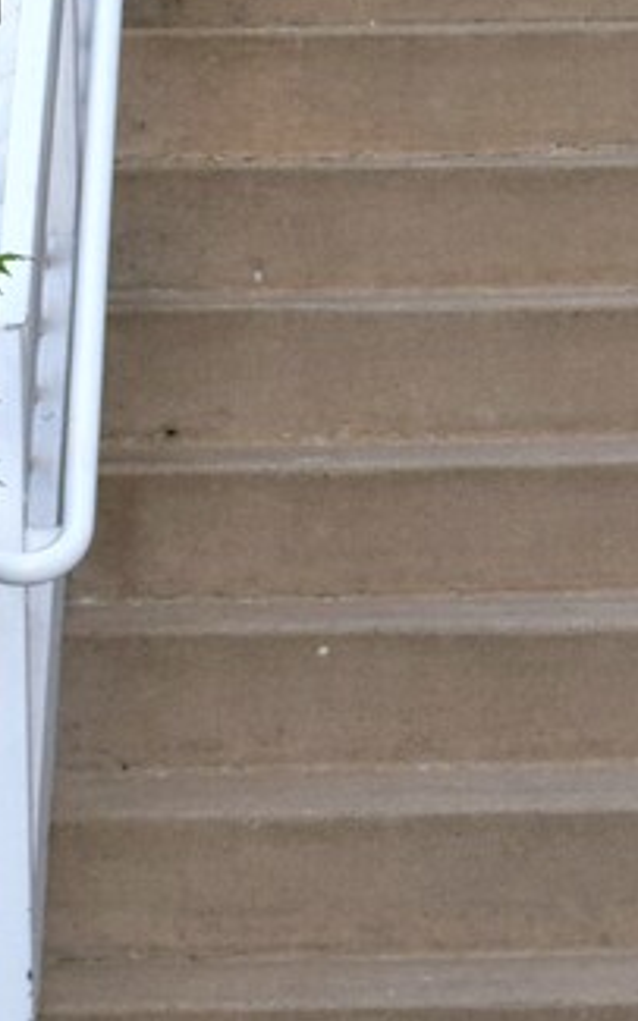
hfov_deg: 6.8
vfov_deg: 10.8
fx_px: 5372
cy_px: 91
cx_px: 525
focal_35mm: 193
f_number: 5.6
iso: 400
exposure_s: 1/125
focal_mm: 38
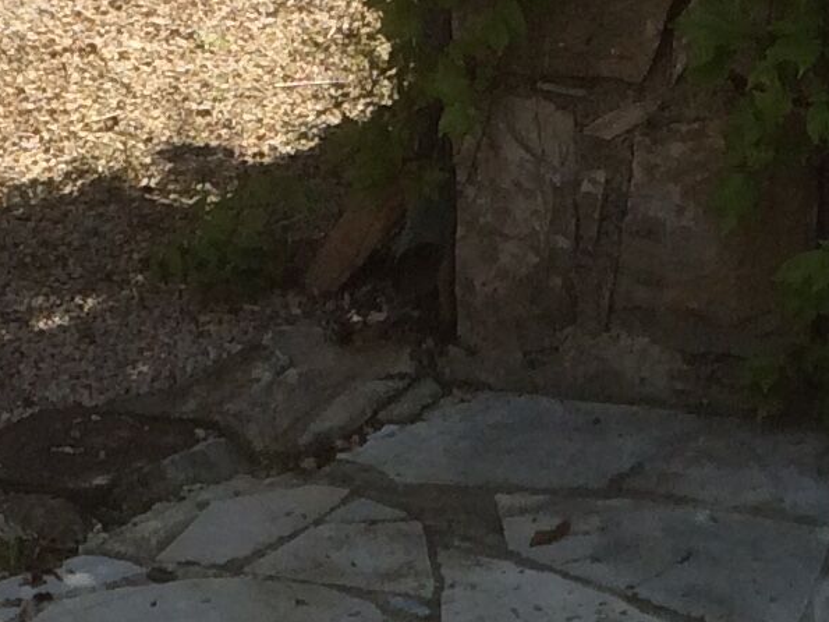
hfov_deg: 12.4
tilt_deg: -31.3
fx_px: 3807
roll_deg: -4.0
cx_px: 662
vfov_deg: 8.6
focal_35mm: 159
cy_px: 1416
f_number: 2.2
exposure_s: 1/1325
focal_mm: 4.15
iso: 32
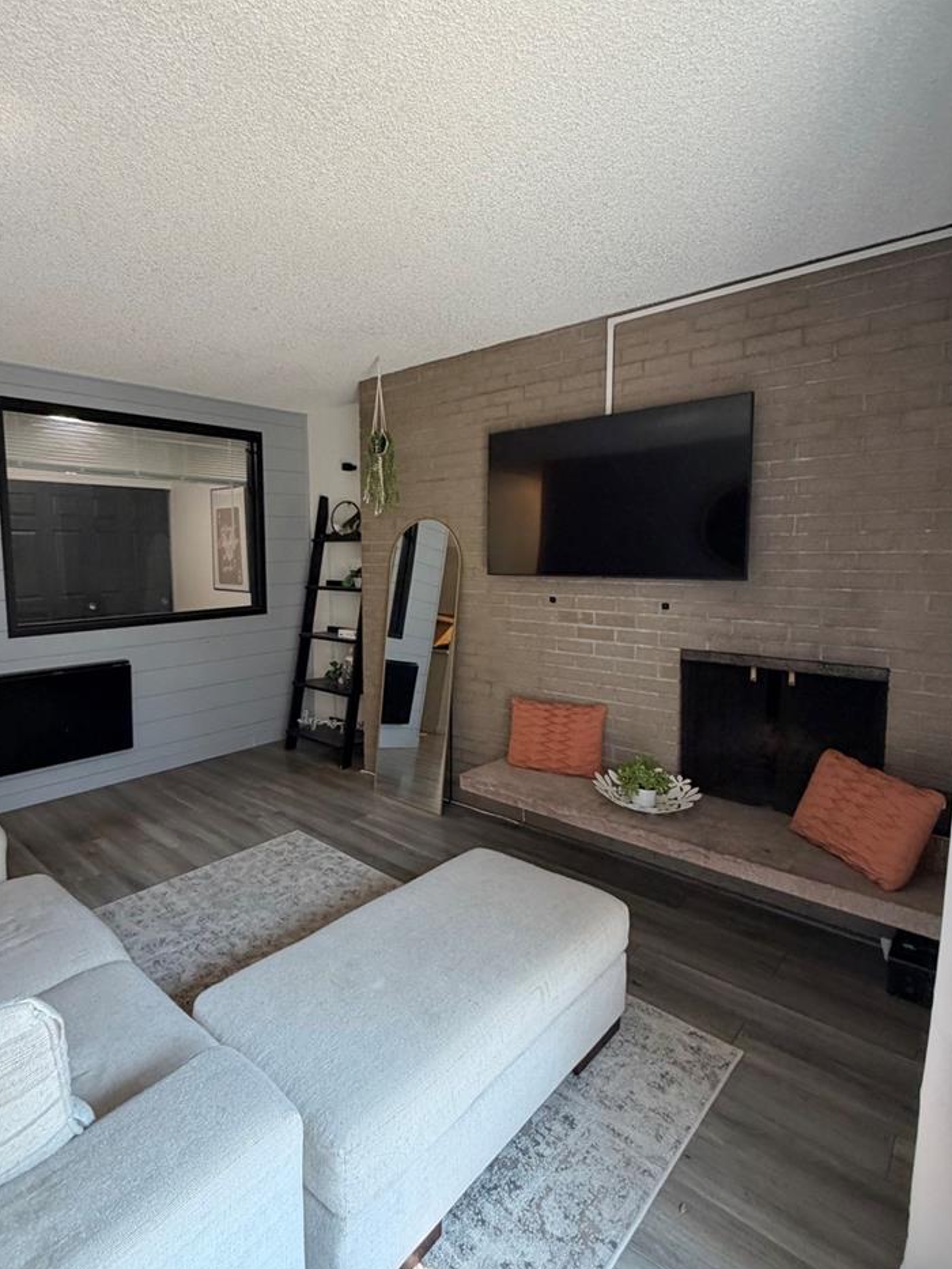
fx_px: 660
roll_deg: +0.0
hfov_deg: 71.4
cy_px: 612
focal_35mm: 18
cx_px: 430
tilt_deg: -5.4
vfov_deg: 87.7
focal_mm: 2.22
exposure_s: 1/74
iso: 320
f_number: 2.2
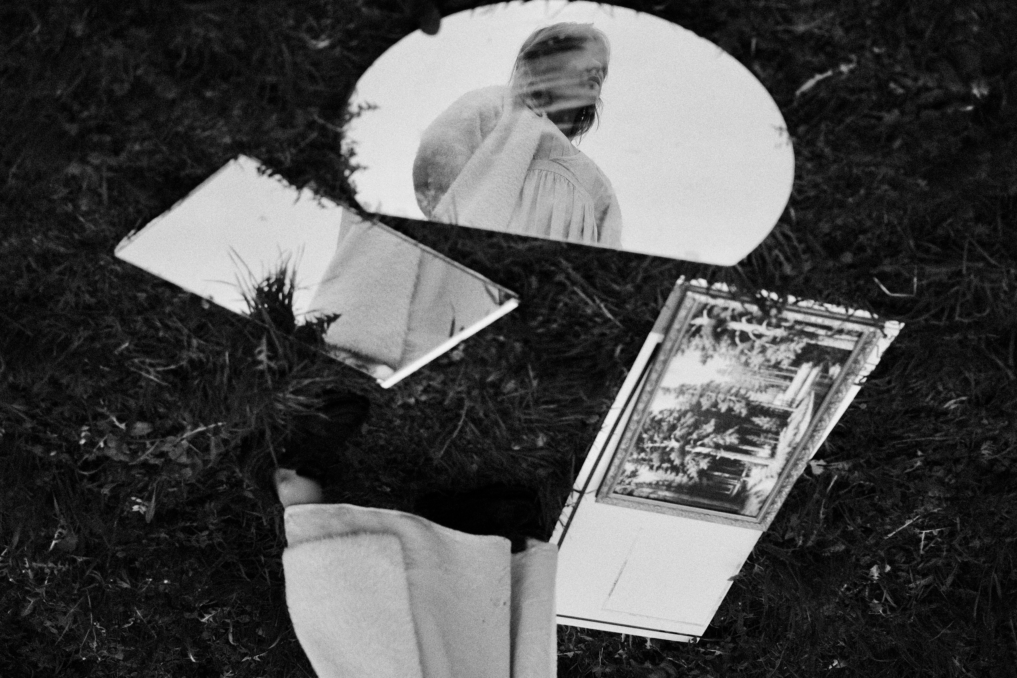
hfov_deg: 27.0
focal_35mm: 75
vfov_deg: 18.2
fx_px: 2119
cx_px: 508
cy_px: 339
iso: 640
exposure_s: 1/2200
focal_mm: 50
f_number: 2
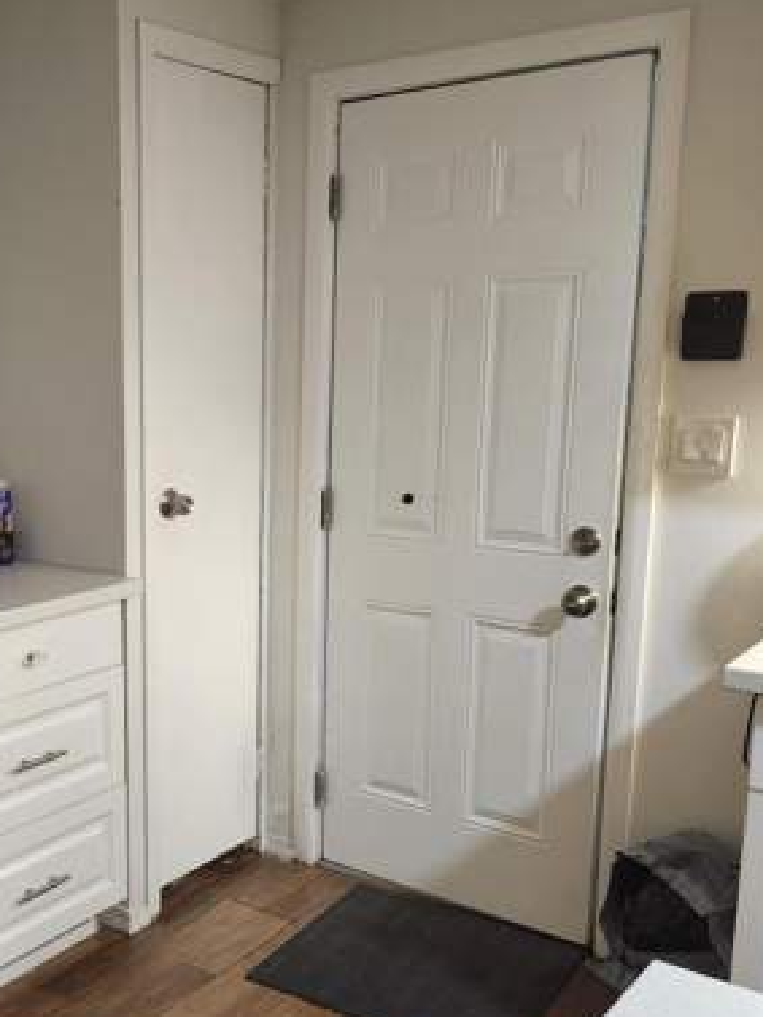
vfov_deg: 47.5
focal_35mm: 39
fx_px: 1146
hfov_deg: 35.4
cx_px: 129
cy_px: 620
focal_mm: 5.54
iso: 640
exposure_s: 1/60
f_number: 1.8
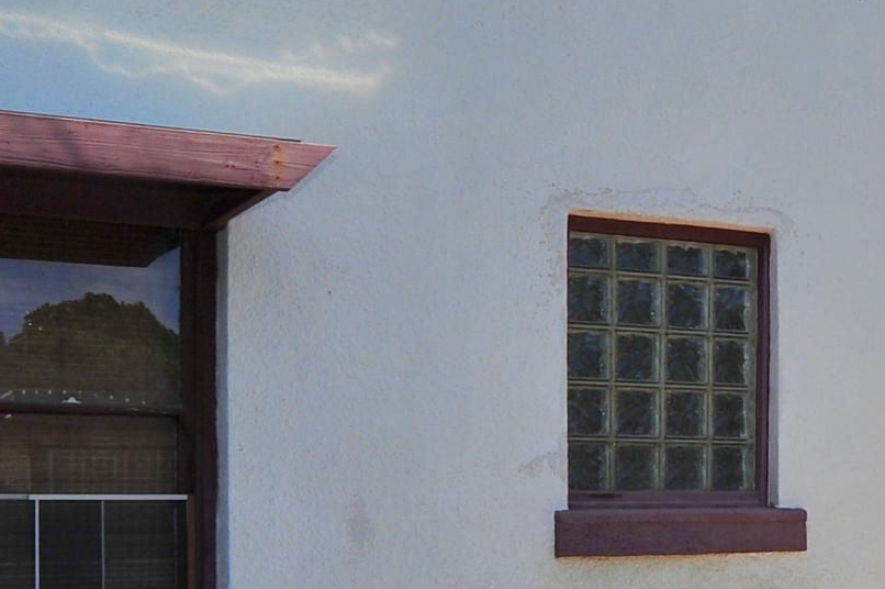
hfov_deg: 28.3
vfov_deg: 20.1
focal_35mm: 67
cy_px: 458
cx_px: 882
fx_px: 1646
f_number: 14
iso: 320
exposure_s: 1/320
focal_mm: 18
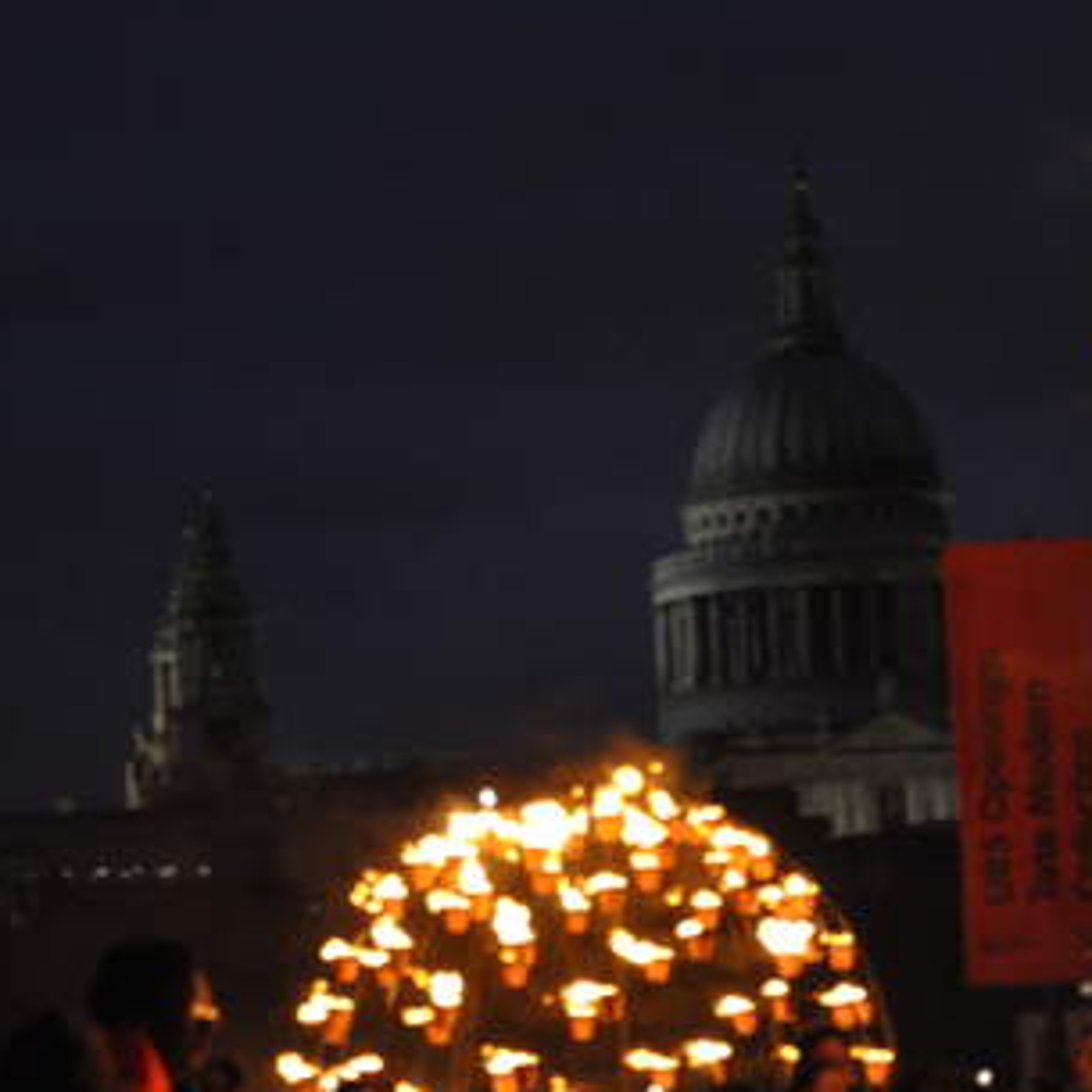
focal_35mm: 139
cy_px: 578
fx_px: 4961
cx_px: 670
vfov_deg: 12.6
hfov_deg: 12.6
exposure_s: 1/40
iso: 1600
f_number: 5
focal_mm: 52
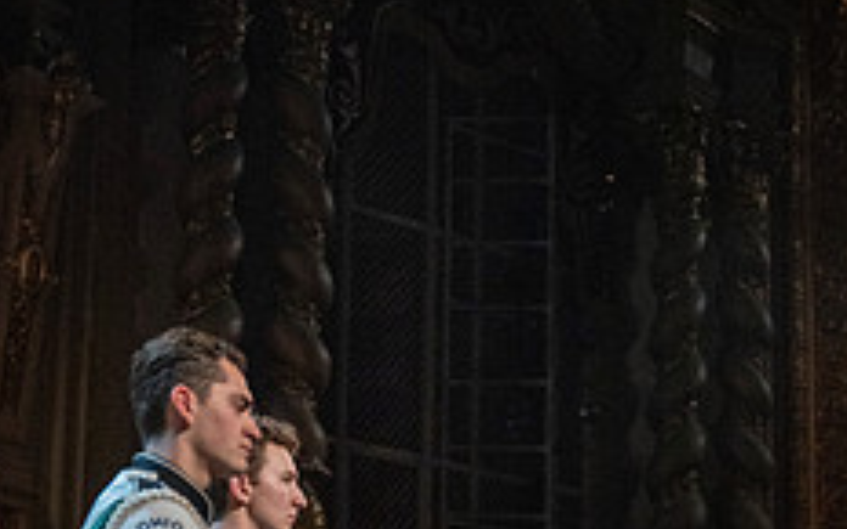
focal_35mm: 91
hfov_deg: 22.8
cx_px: 413
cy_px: 653
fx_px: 2101
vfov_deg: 13.9
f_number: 2.8
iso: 12800
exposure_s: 1/500
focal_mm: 46
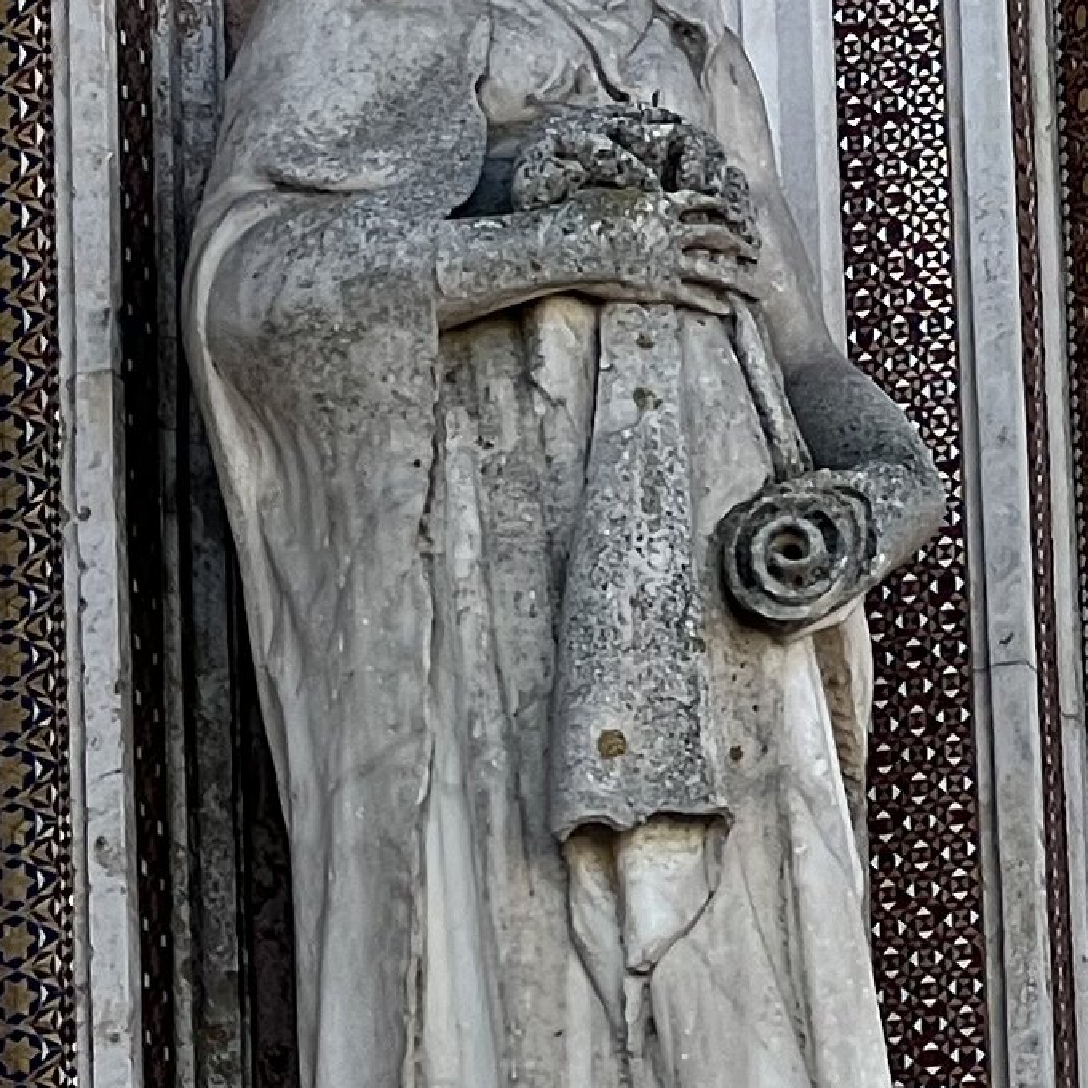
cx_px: 652
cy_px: 1094
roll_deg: +2.3
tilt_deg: +16.7
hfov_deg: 4.4
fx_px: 14224
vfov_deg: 4.4
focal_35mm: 400
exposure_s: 1/209
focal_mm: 9
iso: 32
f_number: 2.8
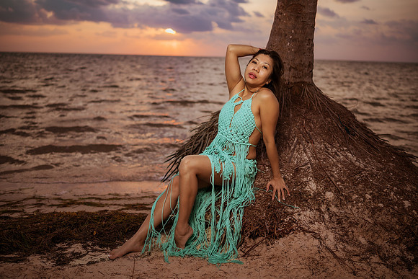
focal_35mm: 35
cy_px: 140
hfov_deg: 54.4
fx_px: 406
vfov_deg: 37.9
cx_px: 209
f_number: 1.8
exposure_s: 1/1250
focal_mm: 35
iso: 50
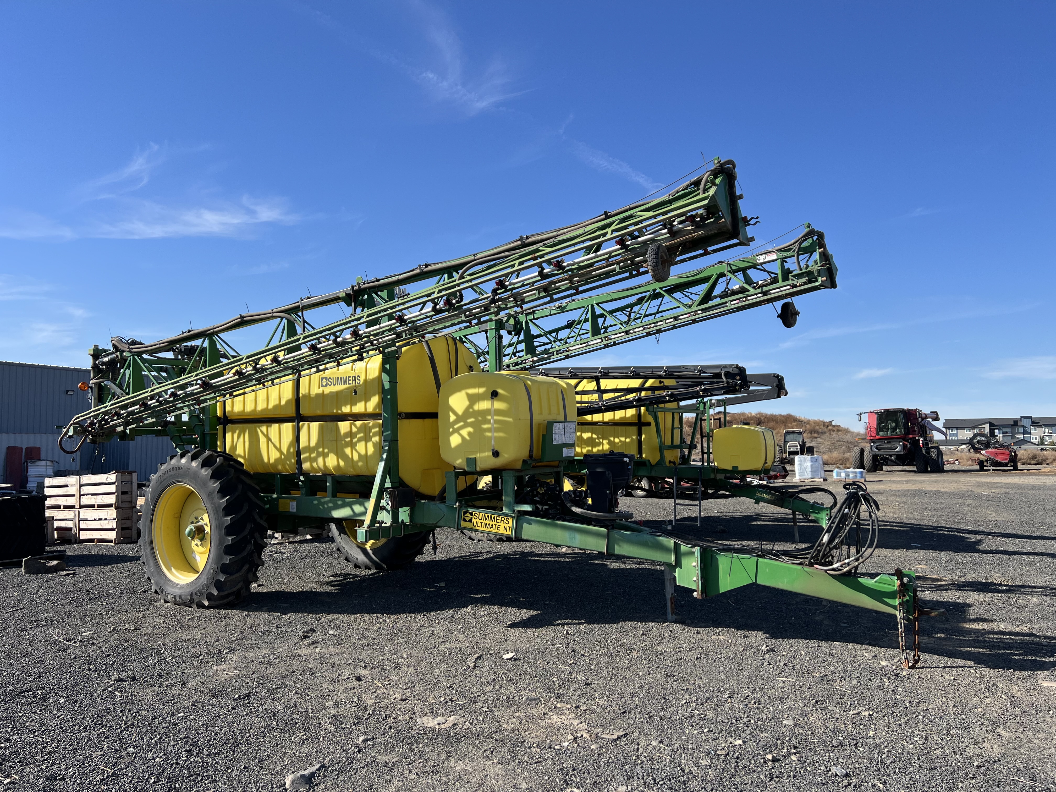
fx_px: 793
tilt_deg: +1.4
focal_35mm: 26
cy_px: 396
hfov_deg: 67.3
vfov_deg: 53.1
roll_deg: -0.3
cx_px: 528
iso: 50
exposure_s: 1/3356
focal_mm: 5.7
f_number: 1.5
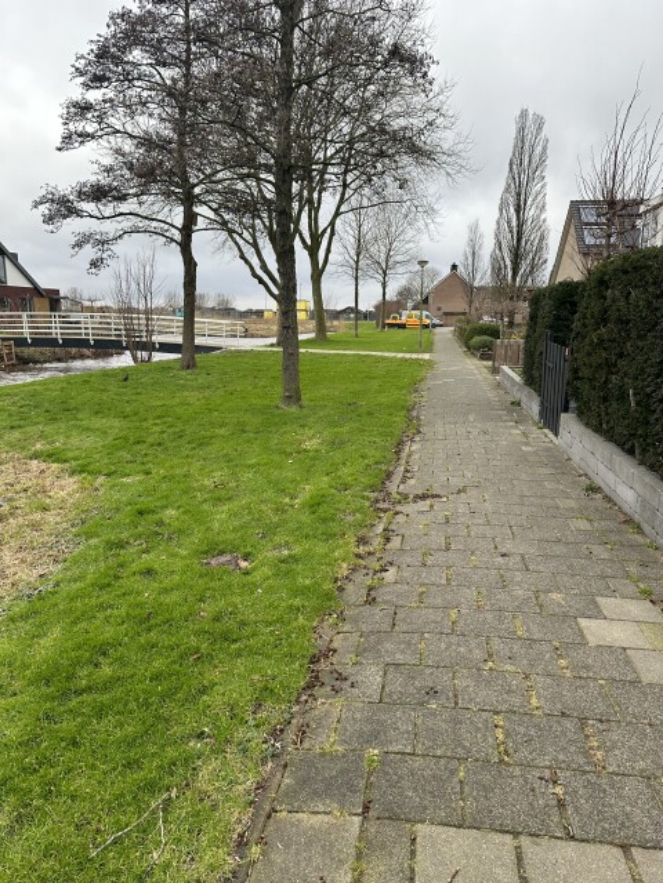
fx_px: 613
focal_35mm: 24
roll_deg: -0.1
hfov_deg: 56.8
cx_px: 332
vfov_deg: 71.6
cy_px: 442
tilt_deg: -12.5
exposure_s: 1/989
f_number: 1.78
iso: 80
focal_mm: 6.86
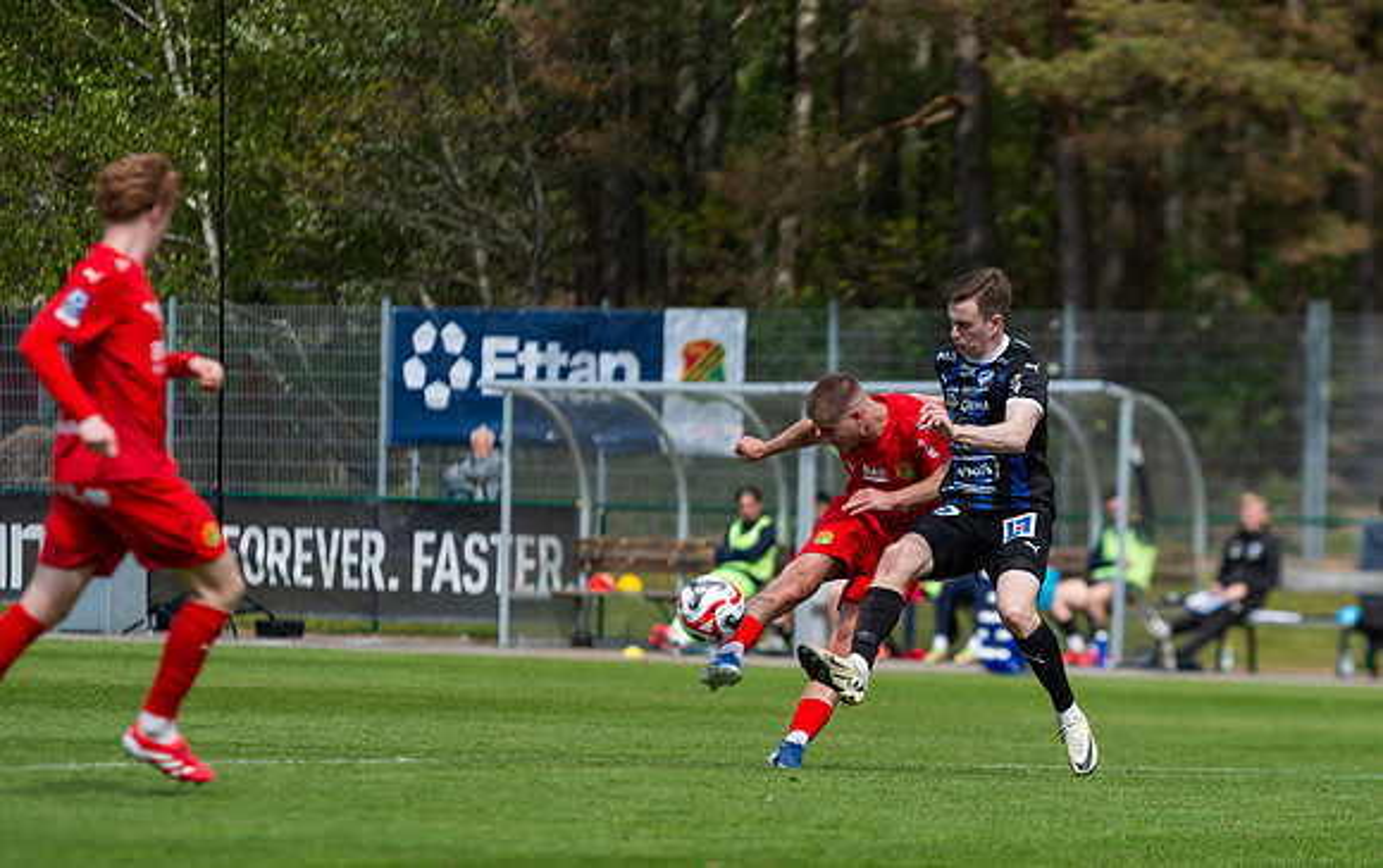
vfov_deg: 4.8
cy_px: 584
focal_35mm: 276
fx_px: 10397
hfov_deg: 7.6
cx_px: 878
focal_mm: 200
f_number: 3.5
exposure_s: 1/1600
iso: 100
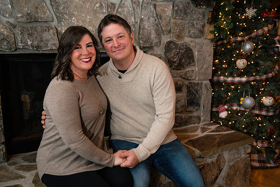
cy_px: 94
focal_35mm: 35
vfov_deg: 37.9
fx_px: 272
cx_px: 140
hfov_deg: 54.4
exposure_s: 1/250
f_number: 4.5
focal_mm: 35
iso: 800
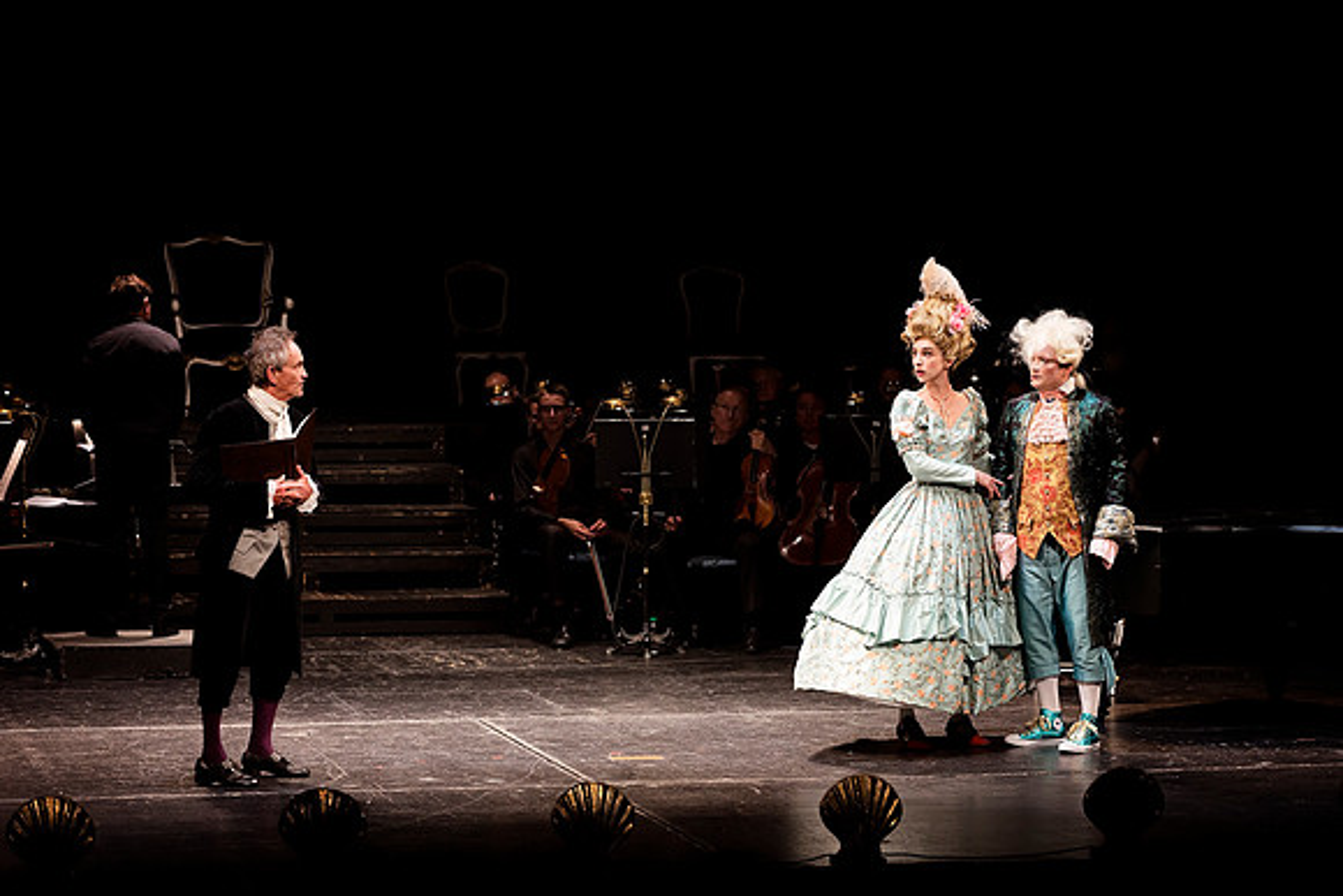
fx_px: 4104
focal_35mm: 110
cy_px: 448
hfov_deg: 18.6
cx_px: 672
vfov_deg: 12.5
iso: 1250
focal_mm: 110
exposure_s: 1/200
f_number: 6.7
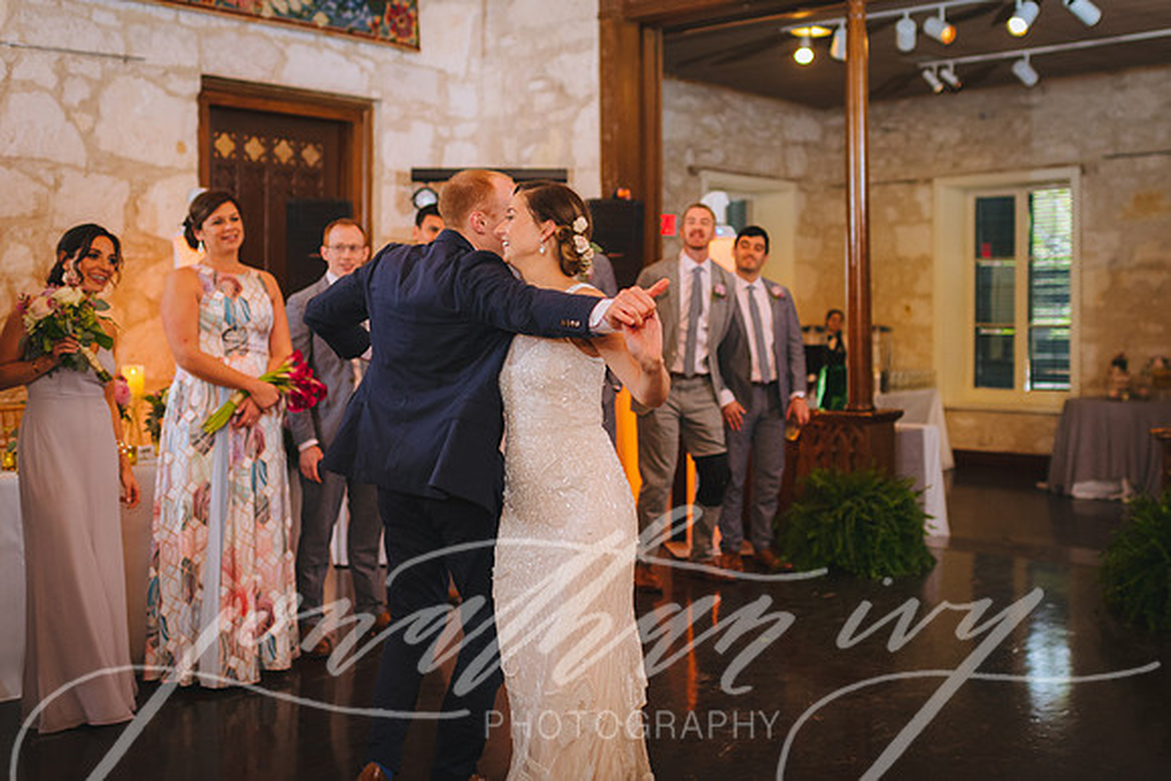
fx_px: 1372
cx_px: 683
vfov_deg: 31.7
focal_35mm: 42
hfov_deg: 46.0
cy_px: 336
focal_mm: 35
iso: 1250
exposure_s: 1/200
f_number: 2
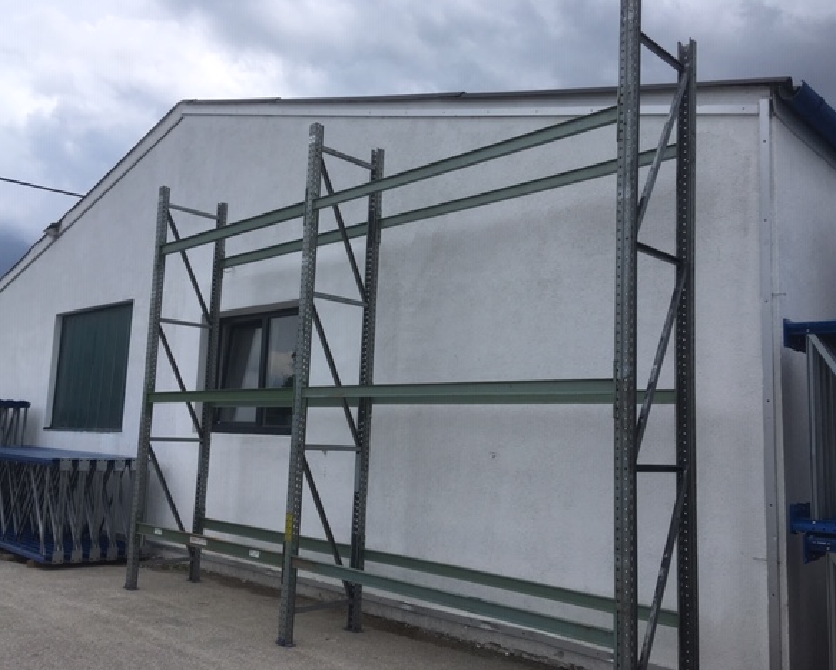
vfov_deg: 47.2
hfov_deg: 57.1
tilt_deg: +6.0
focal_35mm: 31
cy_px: 335
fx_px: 768
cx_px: 411
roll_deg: -2.5
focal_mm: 4.15
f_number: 2.2
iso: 25
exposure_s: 1/2331
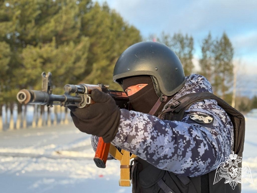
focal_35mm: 48
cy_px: 96
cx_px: 128
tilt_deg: +0.0
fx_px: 356
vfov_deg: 30.3
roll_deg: -0.1
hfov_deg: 39.7
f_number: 1.78
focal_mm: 6.76
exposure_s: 1/606
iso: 100
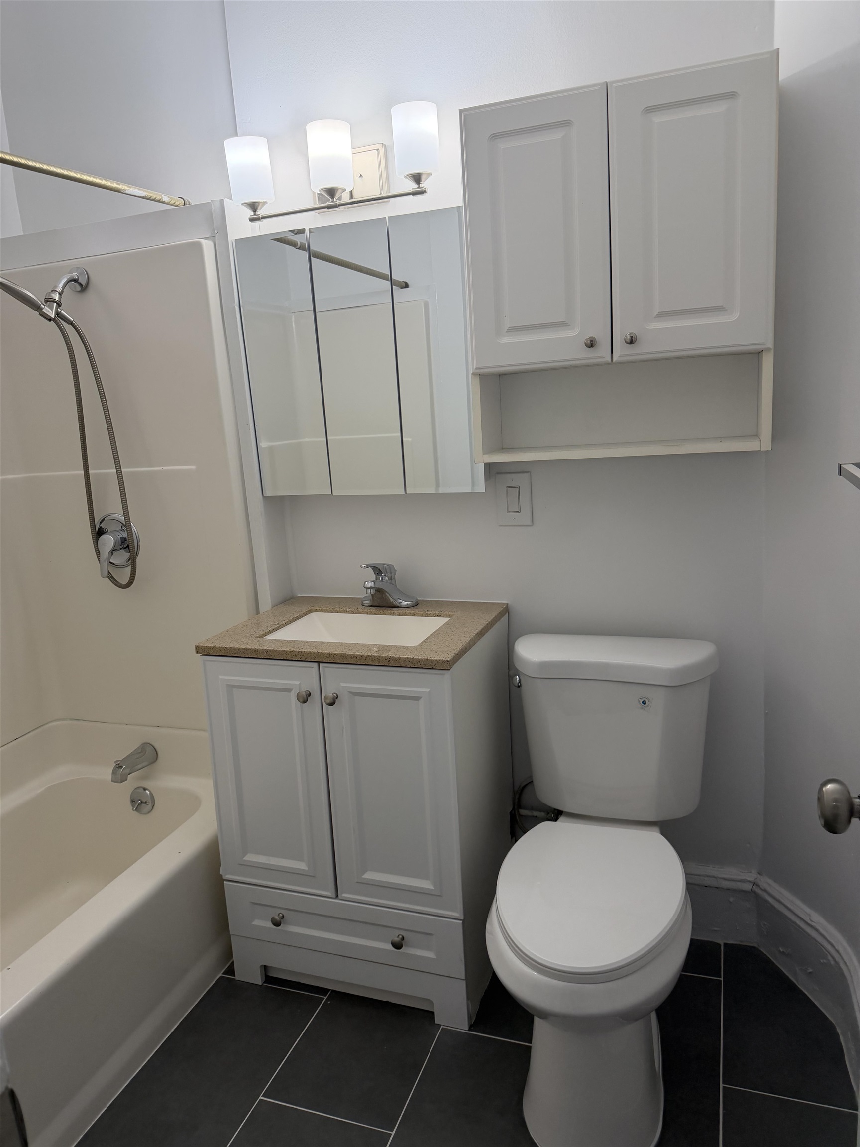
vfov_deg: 71.6
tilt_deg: -9.4
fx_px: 795
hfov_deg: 56.8
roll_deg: +4.1
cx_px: 430
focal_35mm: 24
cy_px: 574
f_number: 1.78
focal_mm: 6.76
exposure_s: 1/224
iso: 200
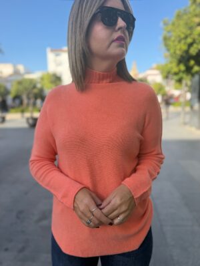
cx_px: 100
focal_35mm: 24
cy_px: 133
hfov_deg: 56.8
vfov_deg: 71.6
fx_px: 185
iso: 100
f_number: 1.78
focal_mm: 6.76
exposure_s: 1/2000
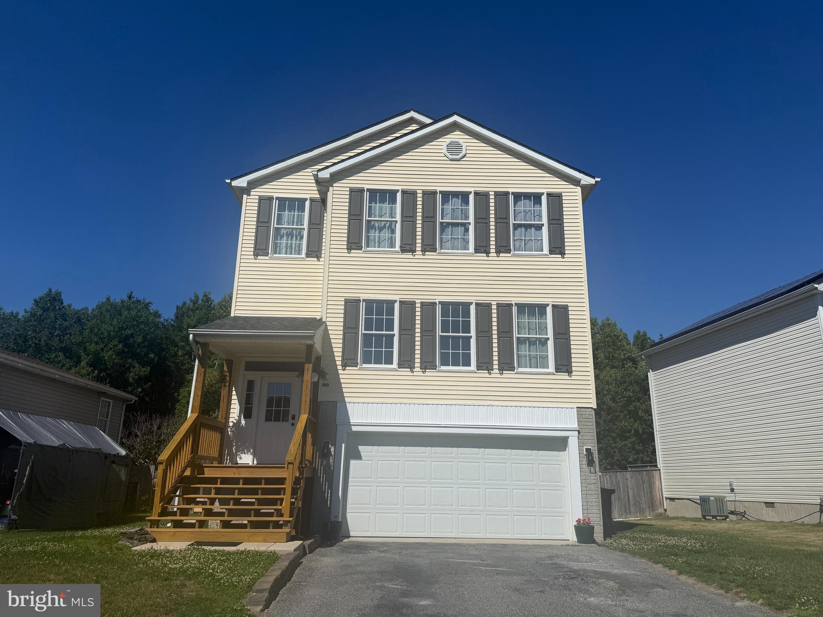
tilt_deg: +15.9
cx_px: 412
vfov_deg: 56.8
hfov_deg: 71.6
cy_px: 308
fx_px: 571
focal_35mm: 24
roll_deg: -1.4
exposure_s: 1/11905
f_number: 1.78
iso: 80
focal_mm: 6.76
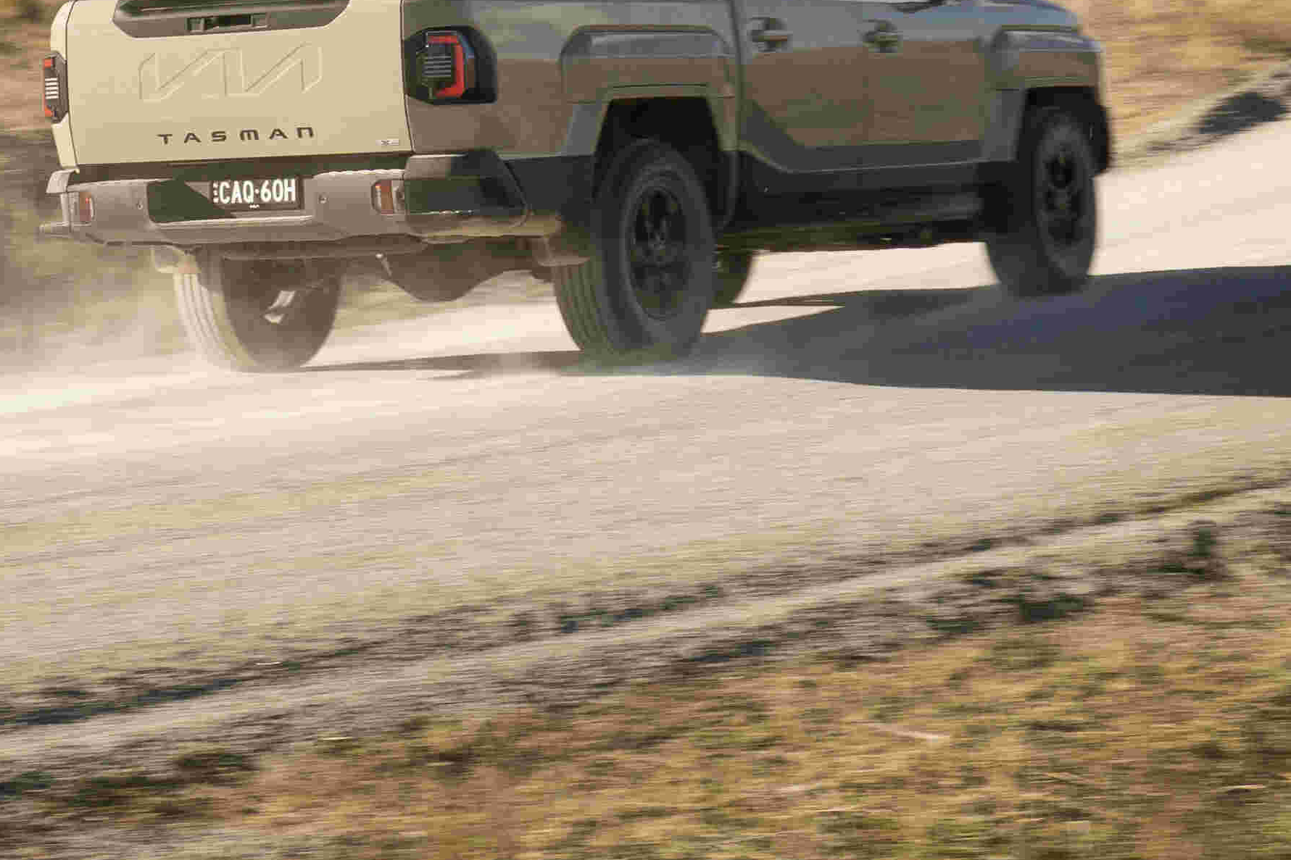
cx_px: 300
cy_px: -411
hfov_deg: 16.7
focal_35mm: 122
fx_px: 4374
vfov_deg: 10.8
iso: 320
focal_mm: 31
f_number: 11
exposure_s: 1/100
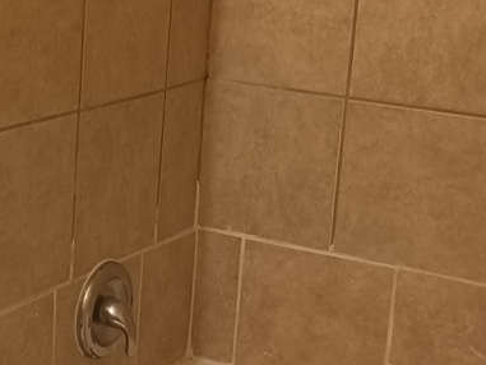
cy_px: 228
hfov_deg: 19.1
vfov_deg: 14.5
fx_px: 1433
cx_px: 111
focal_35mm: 102
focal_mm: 4
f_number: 1.8
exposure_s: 1/30
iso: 200
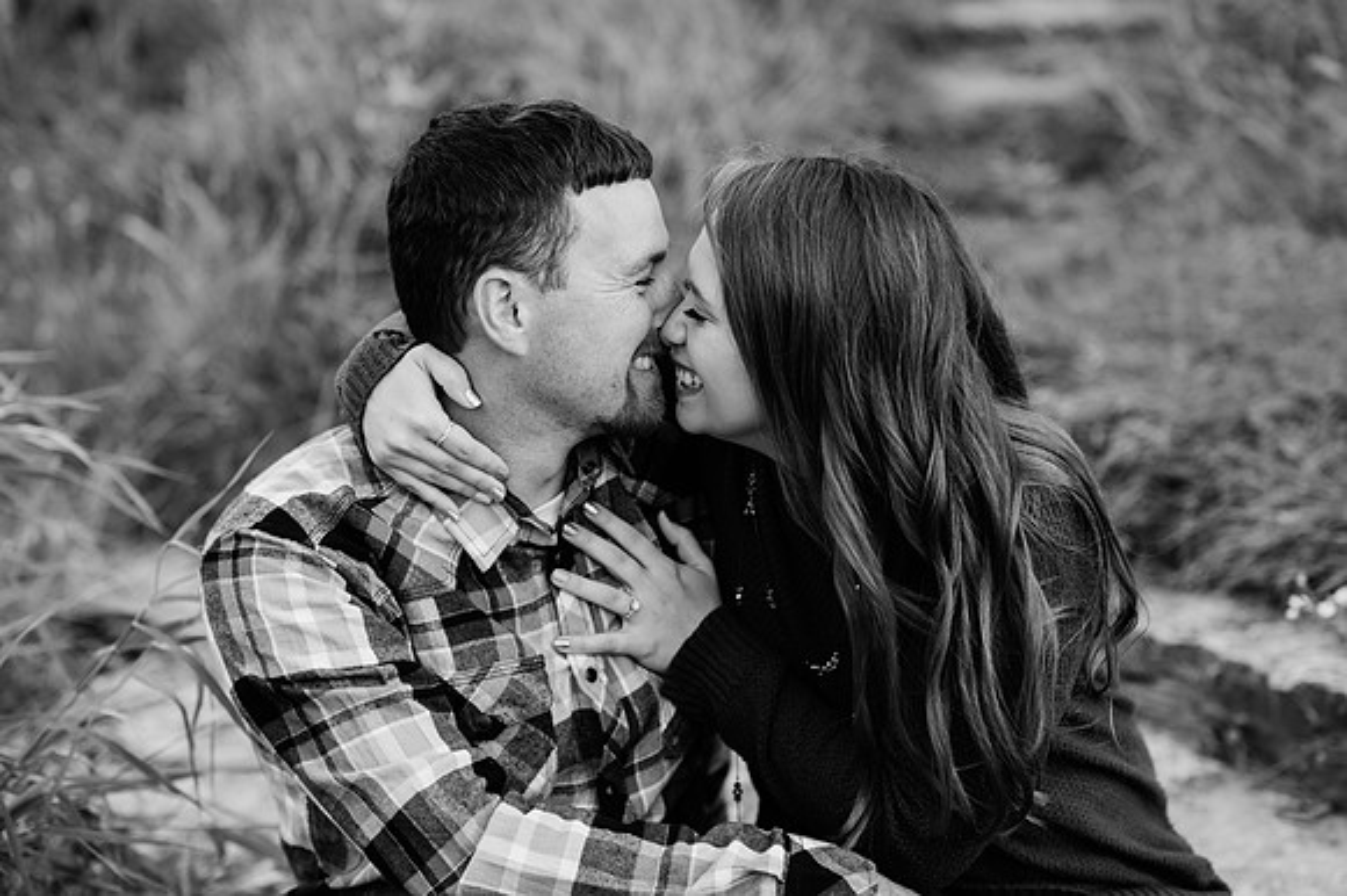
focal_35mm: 85
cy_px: 448
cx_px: 674
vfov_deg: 16.1
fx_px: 3178
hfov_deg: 23.9
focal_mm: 85
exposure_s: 1/200
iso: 500
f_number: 2.5
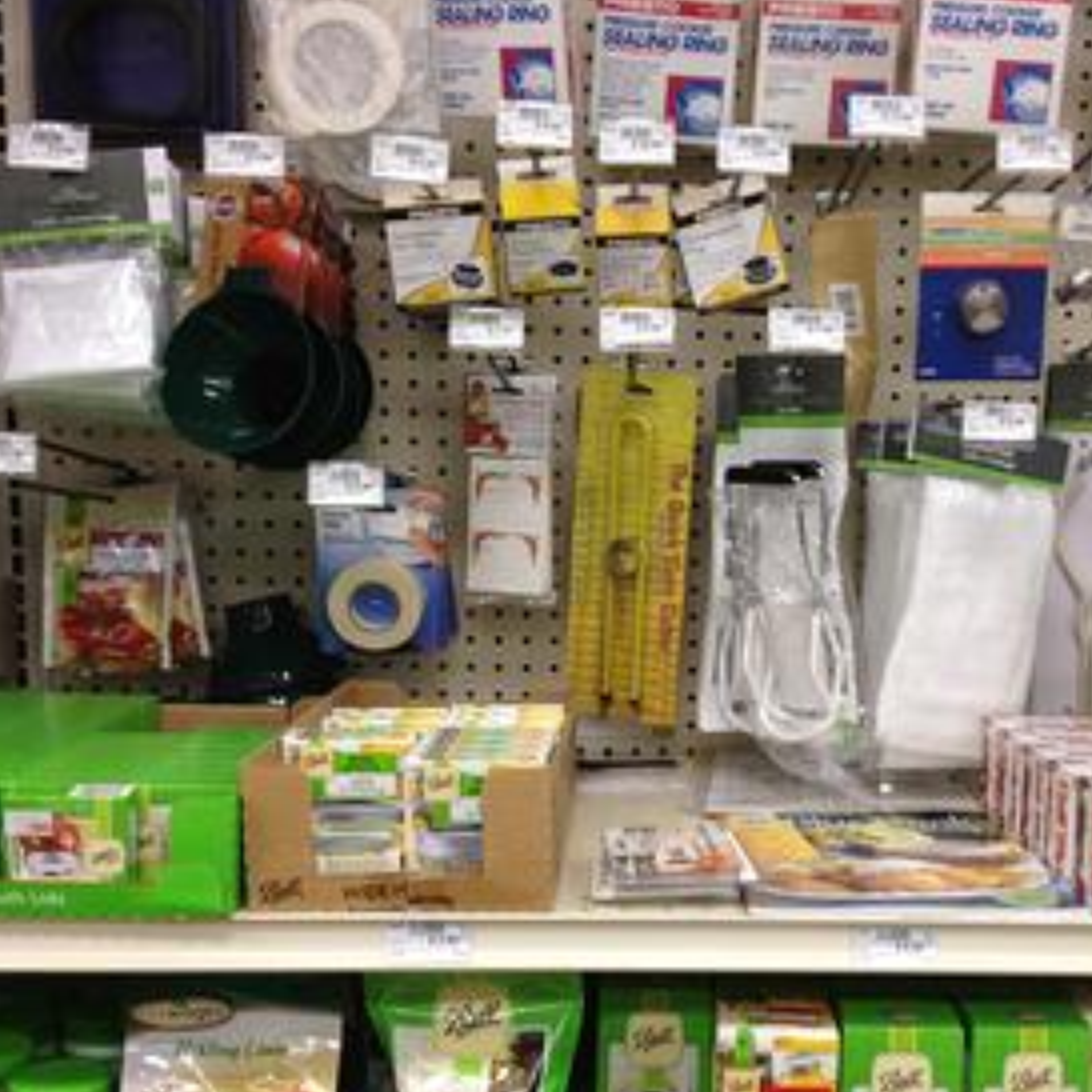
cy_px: 664
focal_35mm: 53
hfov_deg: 32.0
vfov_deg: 32.1
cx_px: 722
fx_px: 1892
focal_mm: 4.28
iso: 100
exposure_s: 1/20
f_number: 2.4
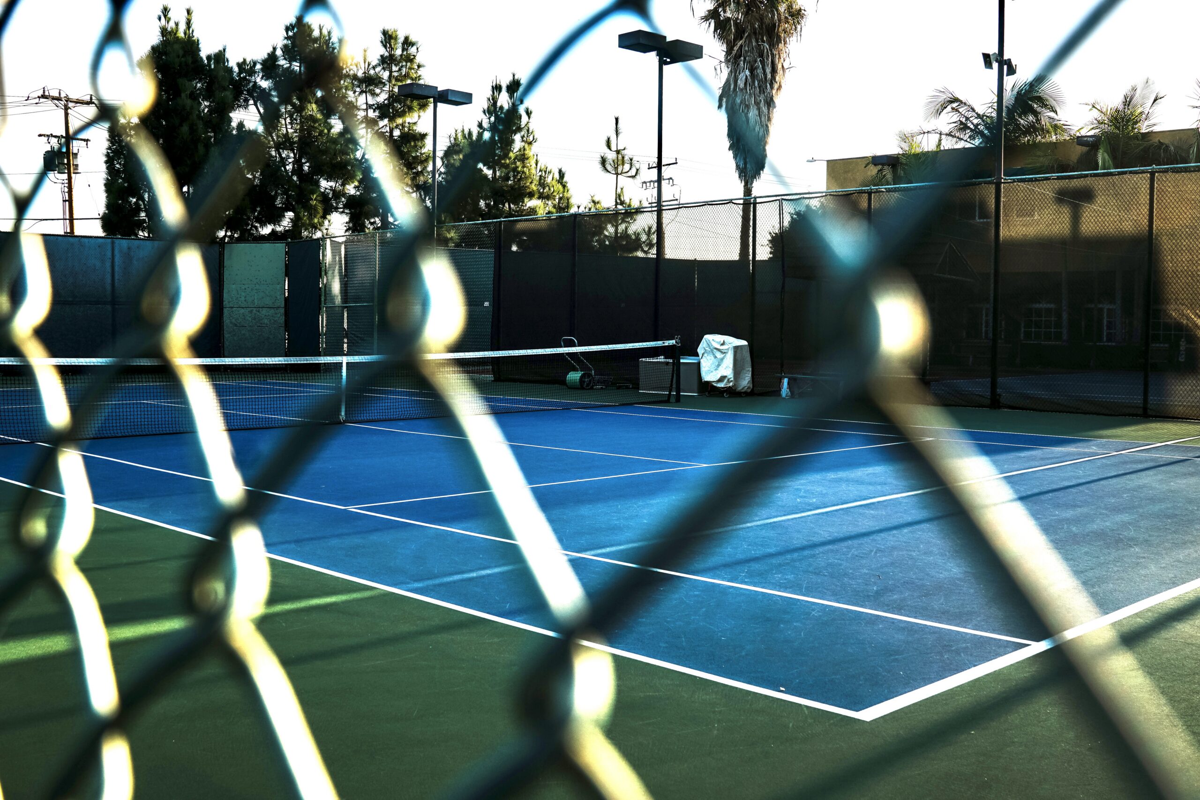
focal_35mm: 36
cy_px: 400
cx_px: 600
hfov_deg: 53.1
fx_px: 1200
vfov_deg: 36.9
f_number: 5.6
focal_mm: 24
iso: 100
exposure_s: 1/200
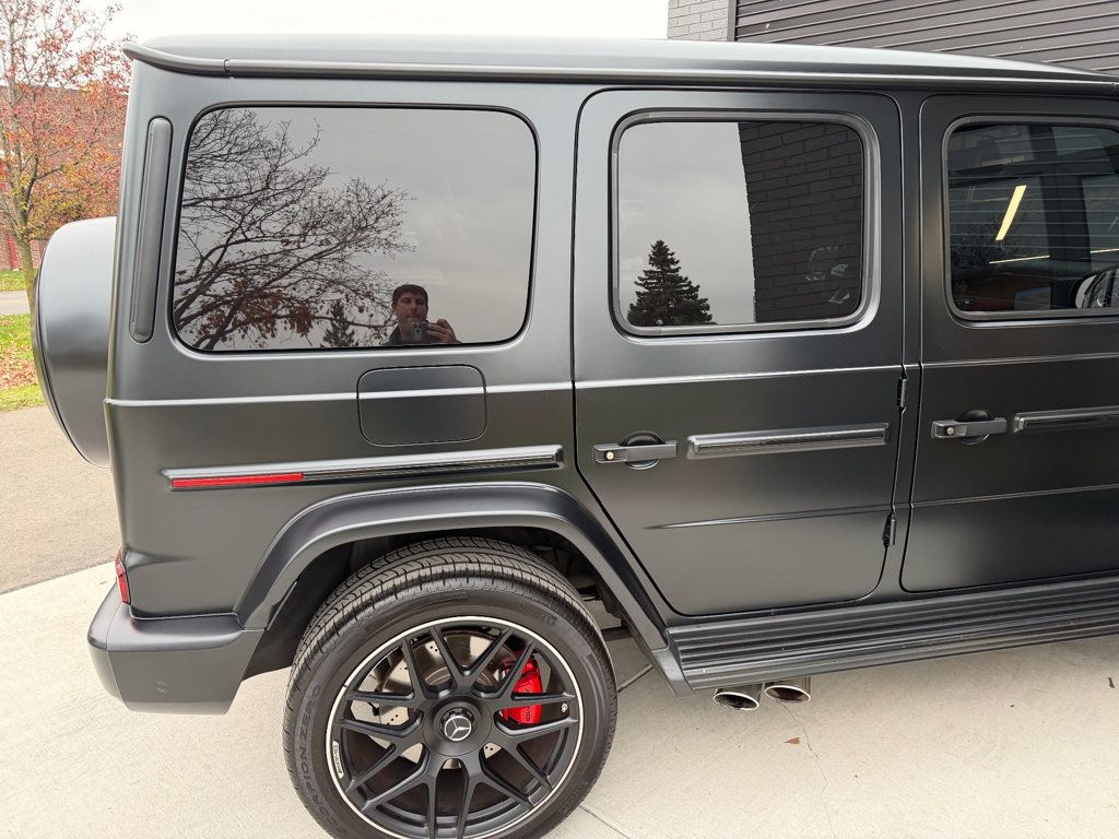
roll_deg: +0.4
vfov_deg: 56.8
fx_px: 776
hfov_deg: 71.6
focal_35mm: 24
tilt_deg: -13.2
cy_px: 420
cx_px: 560
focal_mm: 6.76
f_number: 1.78
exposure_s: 1/121
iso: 200
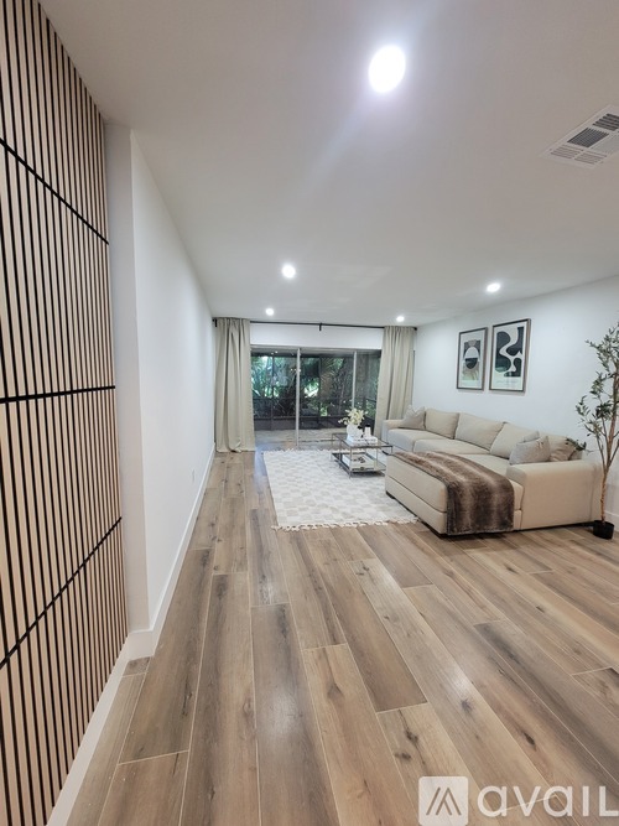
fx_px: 310
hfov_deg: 89.9
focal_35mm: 13
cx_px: 310
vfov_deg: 106.2
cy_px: 413
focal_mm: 2.2
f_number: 2.2
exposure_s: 1/60
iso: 400
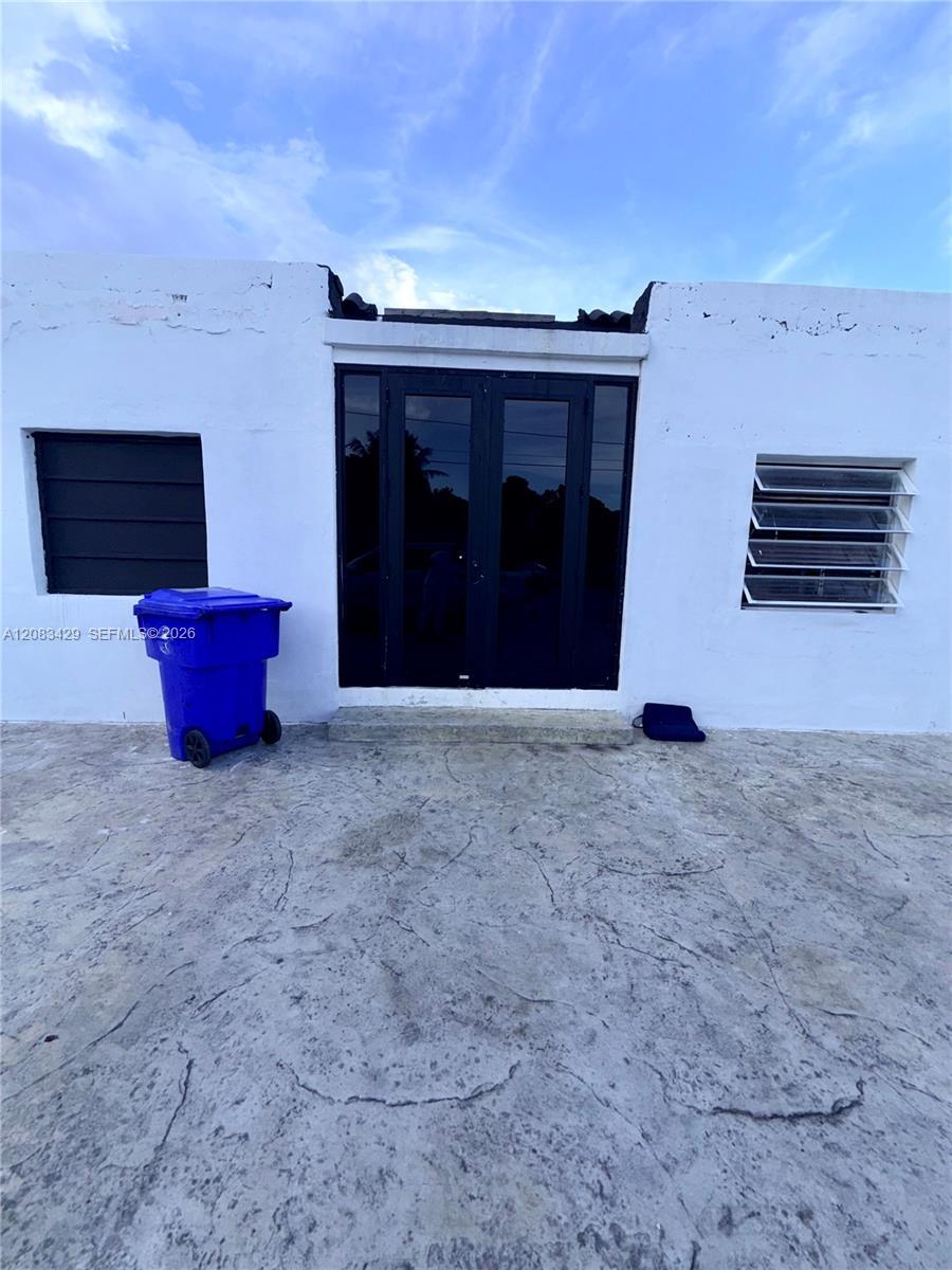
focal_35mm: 14
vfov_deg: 102.1
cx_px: 476
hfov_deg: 85.7
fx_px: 513
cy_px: 635
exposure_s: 1/502
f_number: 2.2
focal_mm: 2.22
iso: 25
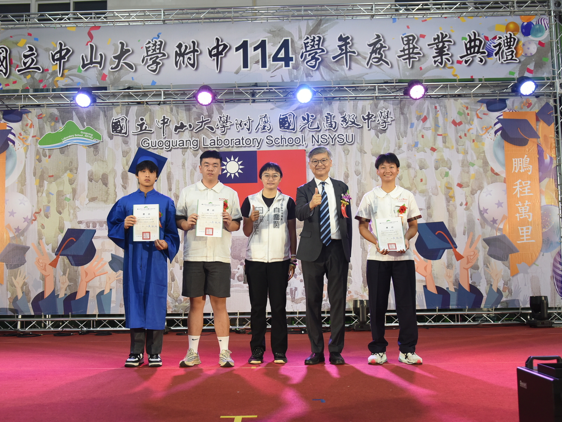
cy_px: 213
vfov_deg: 40.7
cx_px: 251
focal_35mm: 35
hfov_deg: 52.5
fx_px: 568
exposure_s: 1/100
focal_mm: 32
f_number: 5.6
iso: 1600
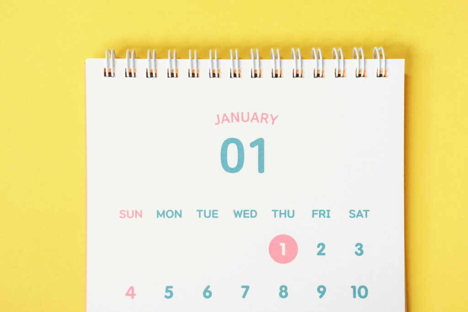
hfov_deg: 37.5
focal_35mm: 53
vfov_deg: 25.5
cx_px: 234
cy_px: 156
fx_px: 689
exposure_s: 1/60
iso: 640
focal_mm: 35
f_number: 5
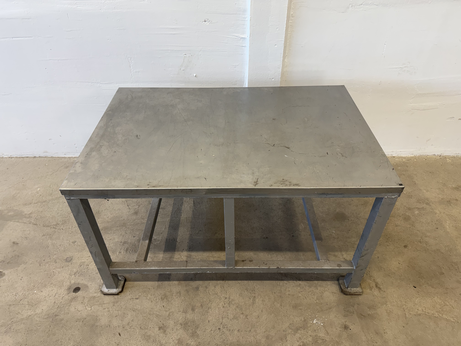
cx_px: 230
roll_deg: +1.6
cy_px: 173
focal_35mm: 24
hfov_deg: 71.6
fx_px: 320
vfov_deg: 56.8
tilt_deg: -40.3
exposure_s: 1/100
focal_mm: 6.76
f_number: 1.78
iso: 125
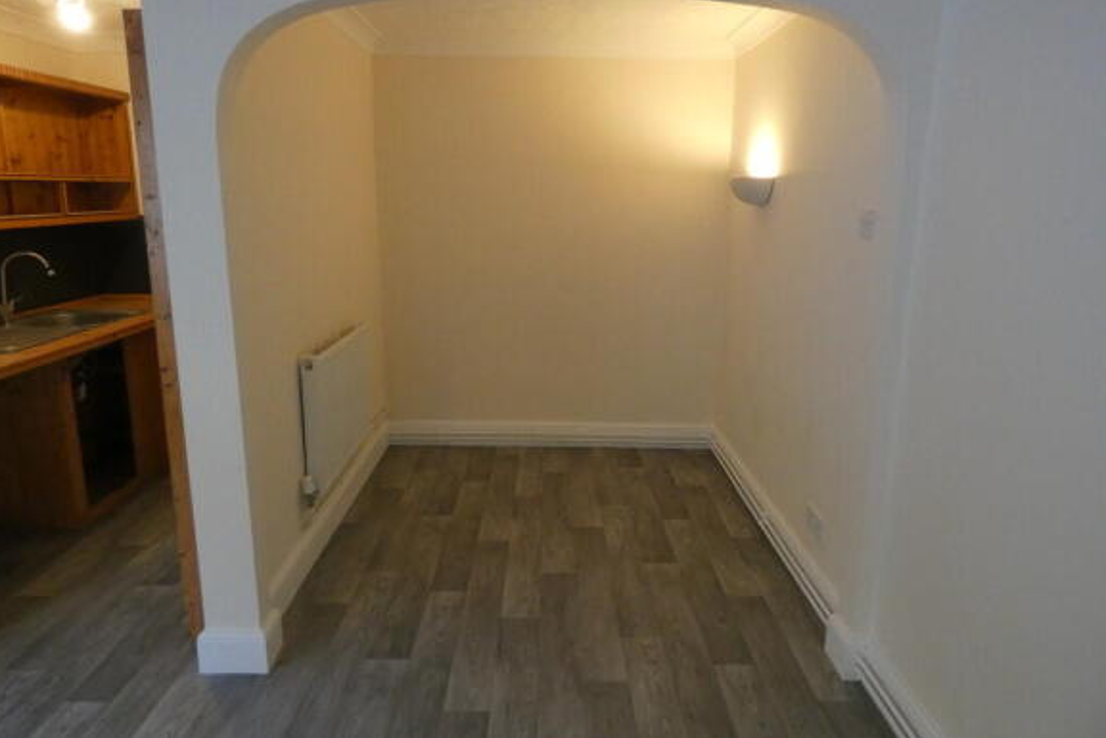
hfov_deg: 81.2
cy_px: 325
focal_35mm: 21
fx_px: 645
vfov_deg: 59.3
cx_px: 549
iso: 640
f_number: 2.8
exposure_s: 1/60
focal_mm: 3.6
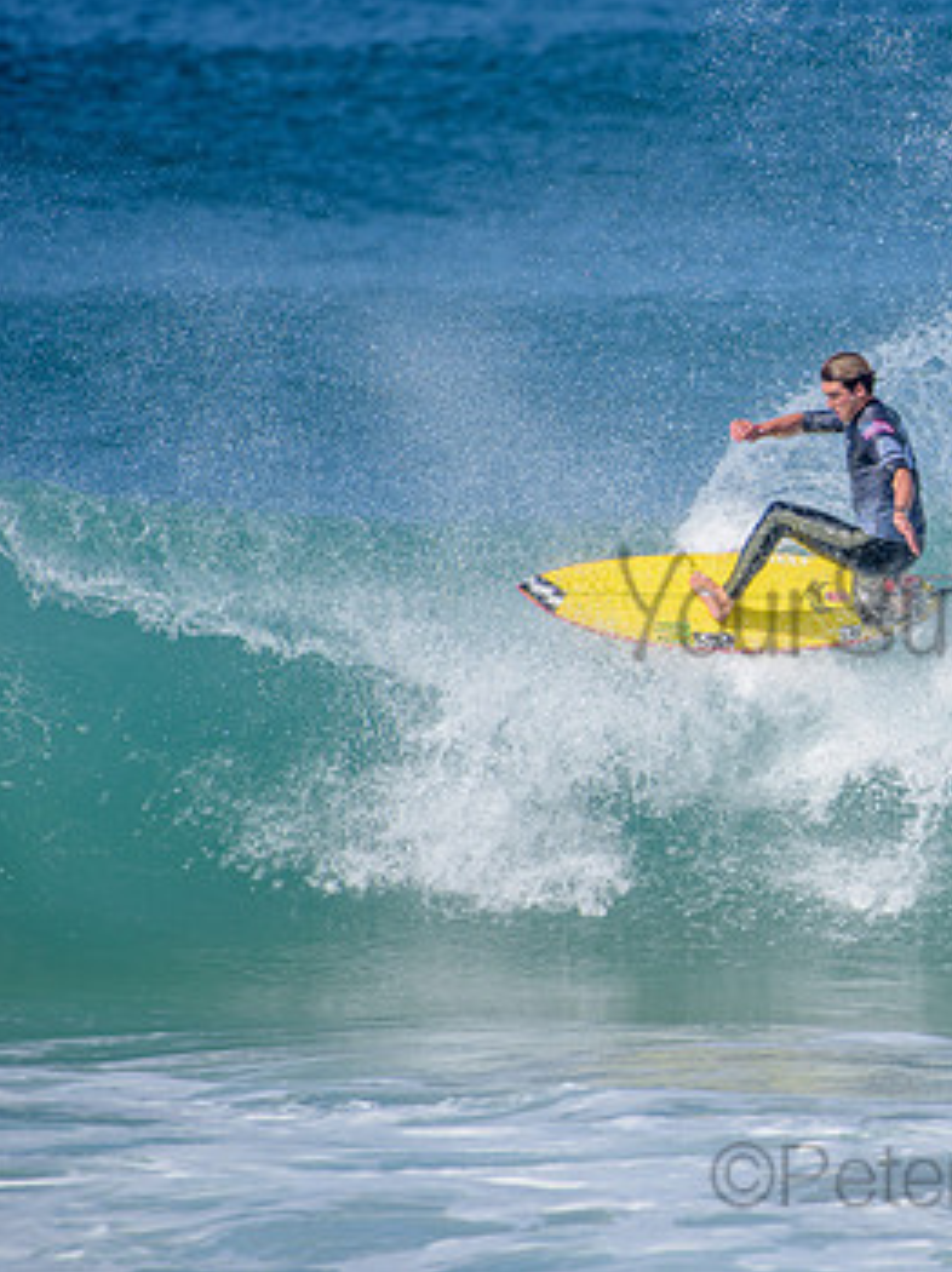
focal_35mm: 797
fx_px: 29261
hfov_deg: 1.9
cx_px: 992
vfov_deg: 2.5
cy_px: 572
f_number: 5.6
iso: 160
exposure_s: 1/2000
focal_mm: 500
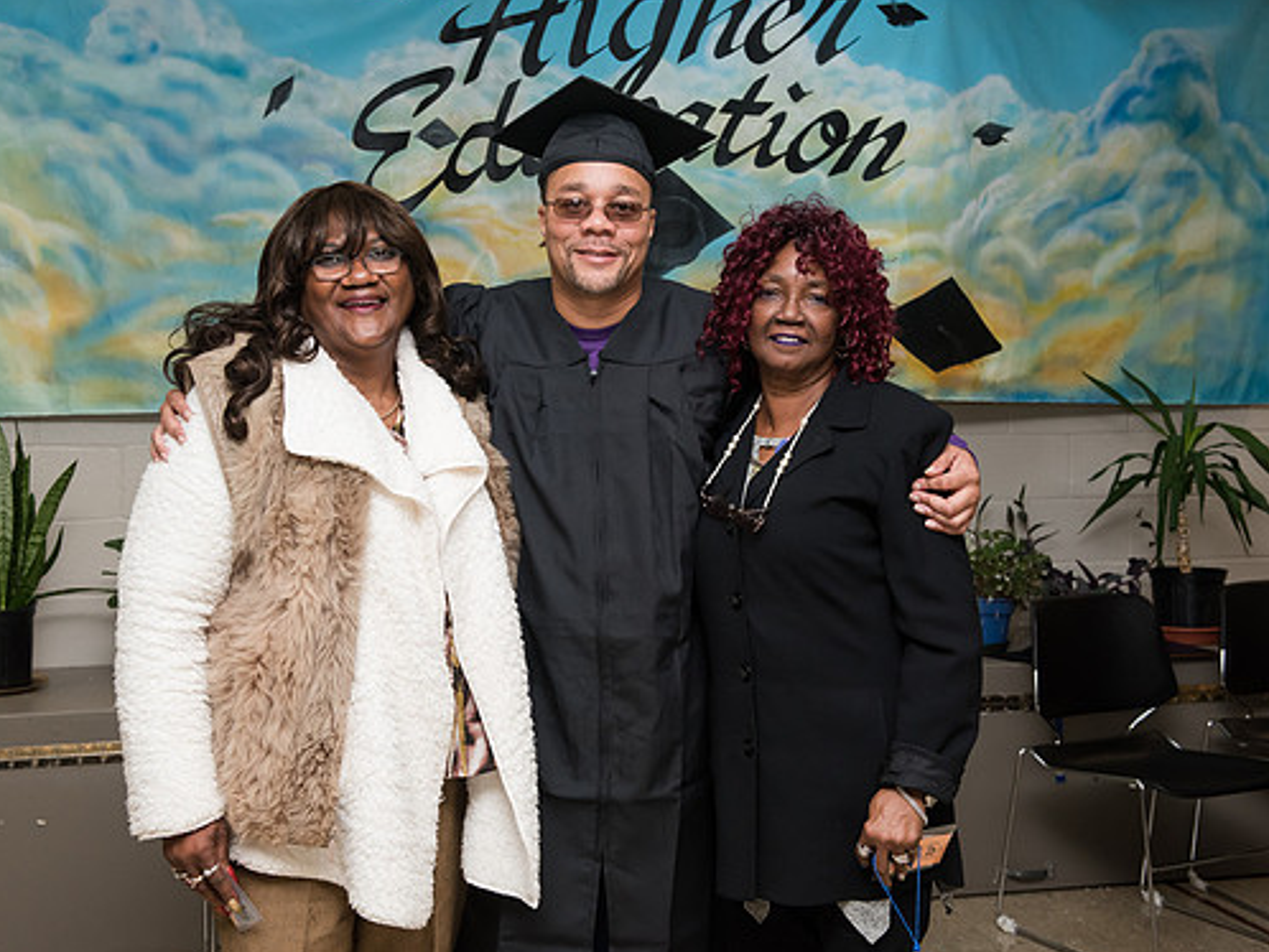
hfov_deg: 40.4
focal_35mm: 47
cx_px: 604
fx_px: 1724
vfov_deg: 30.9
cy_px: 477
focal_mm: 42
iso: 1600
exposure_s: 1/160
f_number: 7.1
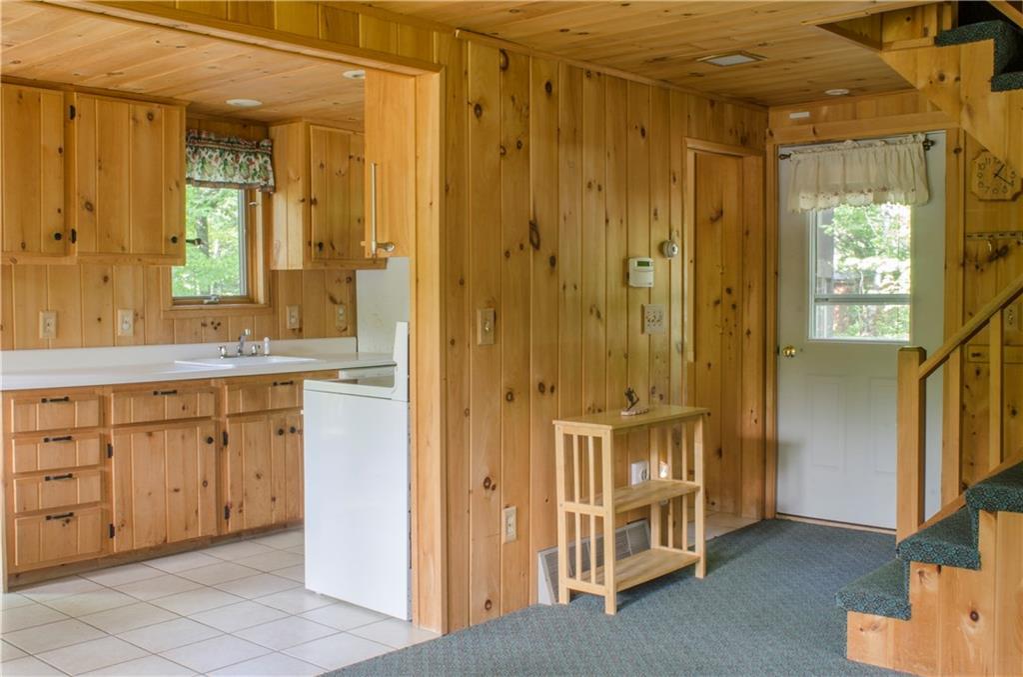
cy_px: 338
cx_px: 512
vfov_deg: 36.7
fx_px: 1020
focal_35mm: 36
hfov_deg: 53.3
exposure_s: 2.5
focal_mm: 24
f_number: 22
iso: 200
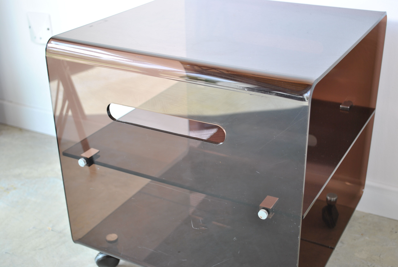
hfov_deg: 41.1
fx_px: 531
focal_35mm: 48
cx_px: 199
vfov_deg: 28.2
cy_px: 134
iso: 100
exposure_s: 1/30
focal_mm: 32
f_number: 4.8
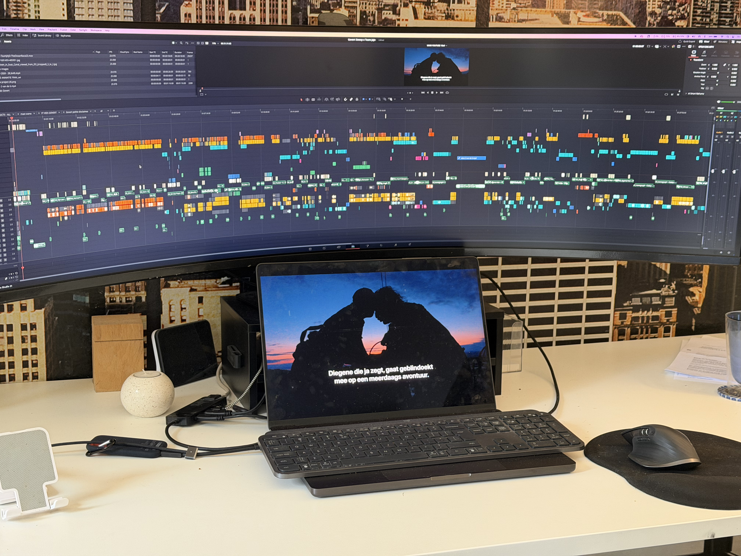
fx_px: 1028
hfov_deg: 39.7
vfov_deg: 30.3
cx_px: 370
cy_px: 278
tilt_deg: -10.7
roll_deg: -1.2
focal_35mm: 48
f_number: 1.78
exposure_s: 1/50
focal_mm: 6.76
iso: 250
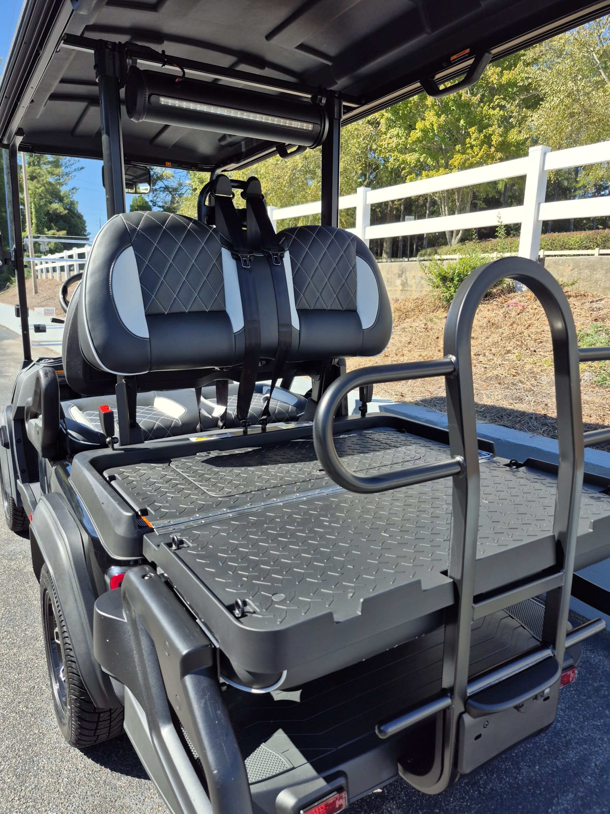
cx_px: 305
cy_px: 407
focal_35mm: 23
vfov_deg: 73.9
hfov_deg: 58.9
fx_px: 540
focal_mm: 5.4
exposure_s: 1/1316
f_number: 1.8
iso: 25
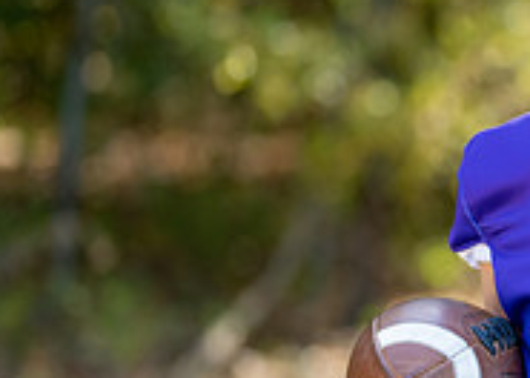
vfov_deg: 8.1
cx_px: 669
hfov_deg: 11.1
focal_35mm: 178
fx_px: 2678
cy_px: 255
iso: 100
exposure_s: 1/2000
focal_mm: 50
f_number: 1.2
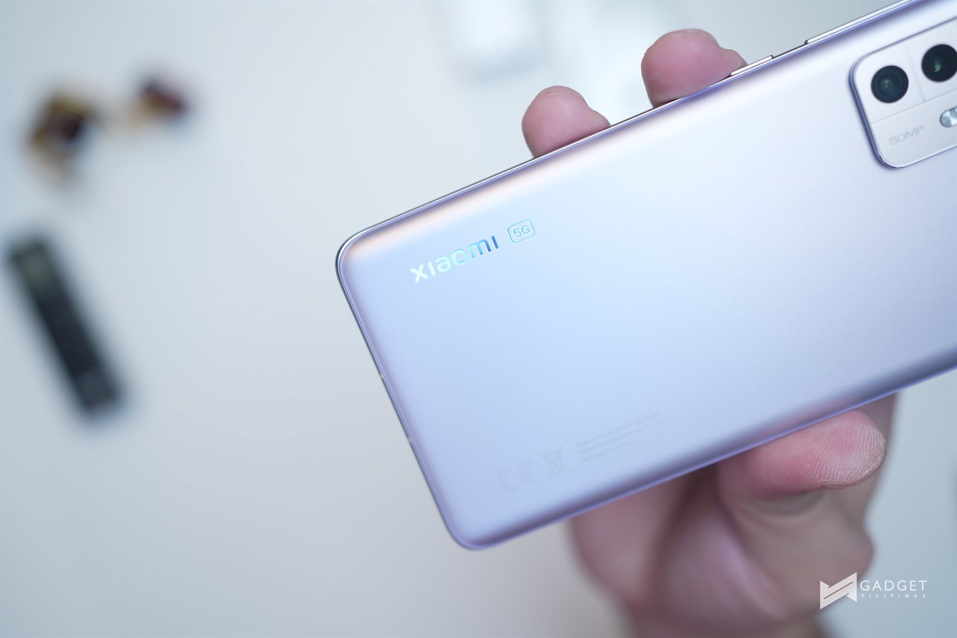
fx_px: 930
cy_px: 319
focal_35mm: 35
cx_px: 478
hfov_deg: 54.4
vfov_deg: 37.9
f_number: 2.8
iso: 400
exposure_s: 1/60
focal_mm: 35
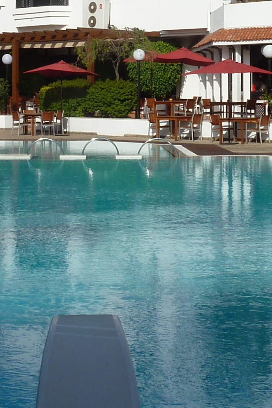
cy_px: 91
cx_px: 93
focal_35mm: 81
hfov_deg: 16.8
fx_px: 918
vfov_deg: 24.7
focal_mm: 4.1
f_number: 5.6
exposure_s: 1/500
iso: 80
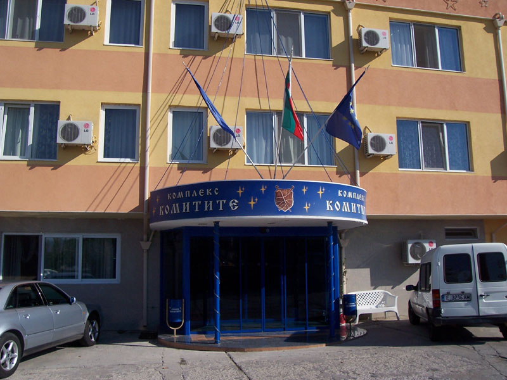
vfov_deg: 41.8
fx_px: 498
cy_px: 190
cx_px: 254
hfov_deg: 54.0
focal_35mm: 34
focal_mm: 5.6
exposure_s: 1/750
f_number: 5.6
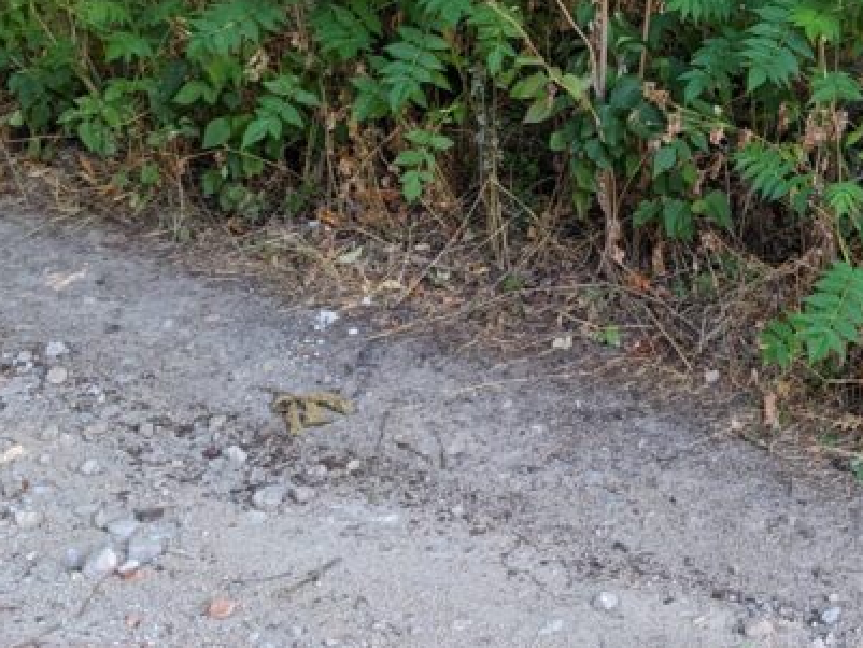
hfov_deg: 27.3
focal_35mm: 69
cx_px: 745
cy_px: -47
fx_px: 1721
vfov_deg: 20.4
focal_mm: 4.38
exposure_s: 1/99.9
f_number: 1.73
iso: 63
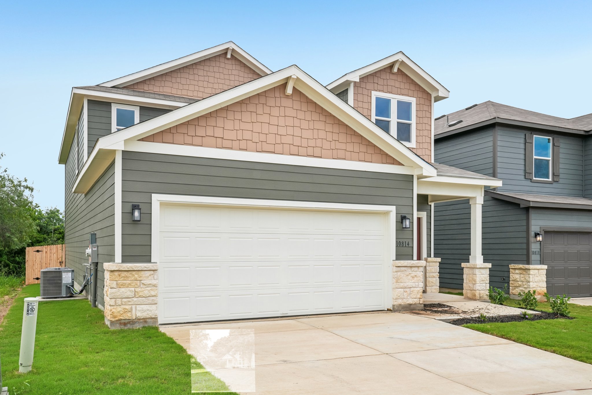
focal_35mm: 30
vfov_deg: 43.6
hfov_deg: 61.9
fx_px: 493
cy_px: 198
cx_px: 296
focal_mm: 30
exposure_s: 1/500
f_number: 8
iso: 200
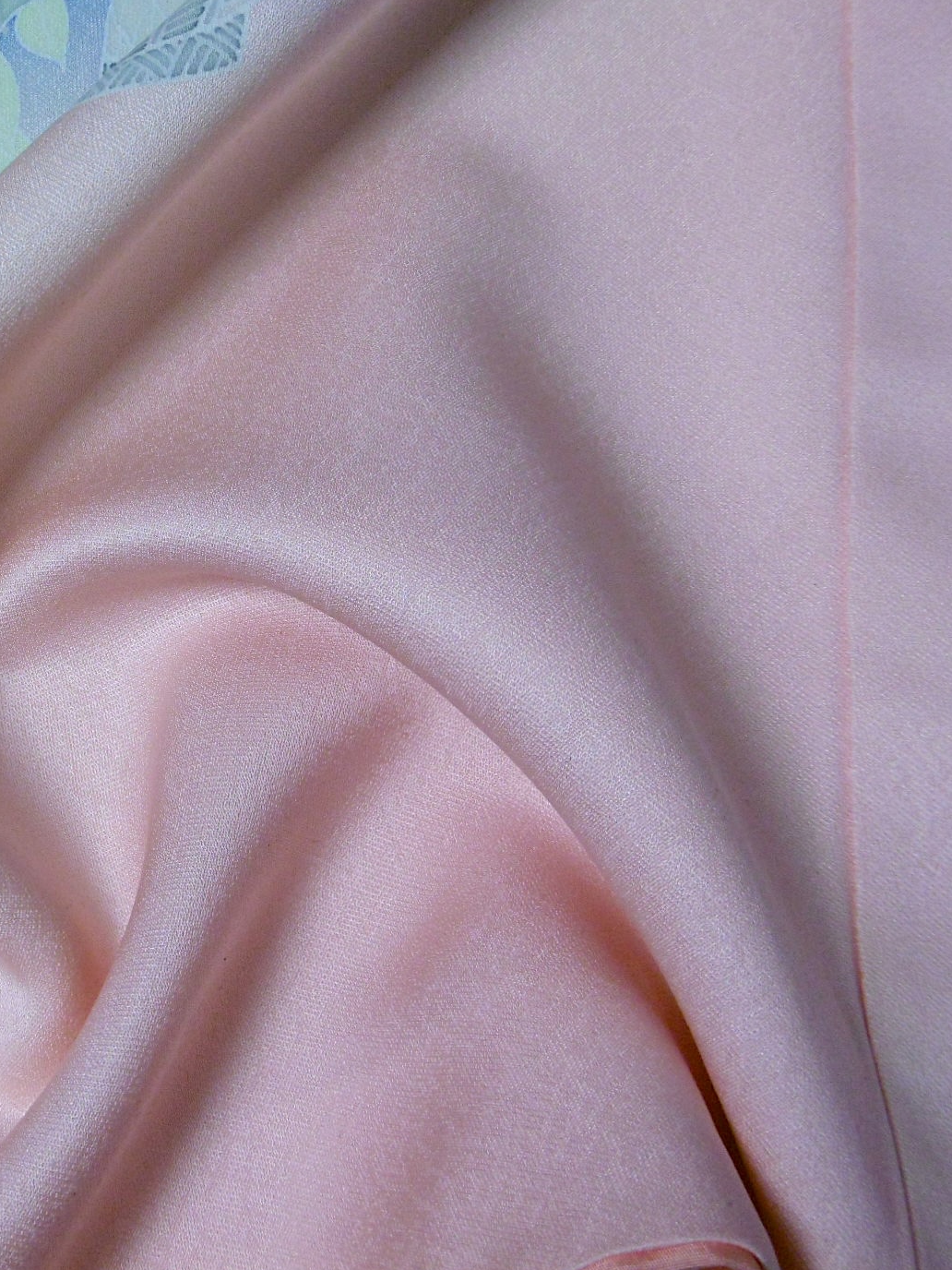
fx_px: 2347
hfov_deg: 22.6
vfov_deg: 30.3
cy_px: 587
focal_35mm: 64
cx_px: 188
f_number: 3.8
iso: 200
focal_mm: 7.7
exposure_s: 1/50
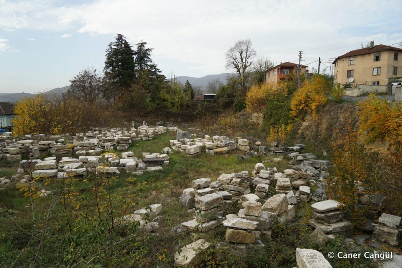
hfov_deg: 73.7
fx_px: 268
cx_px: 201
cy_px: 134
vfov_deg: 53.1
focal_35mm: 24
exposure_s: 1/250
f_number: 4.5
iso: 100
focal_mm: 24
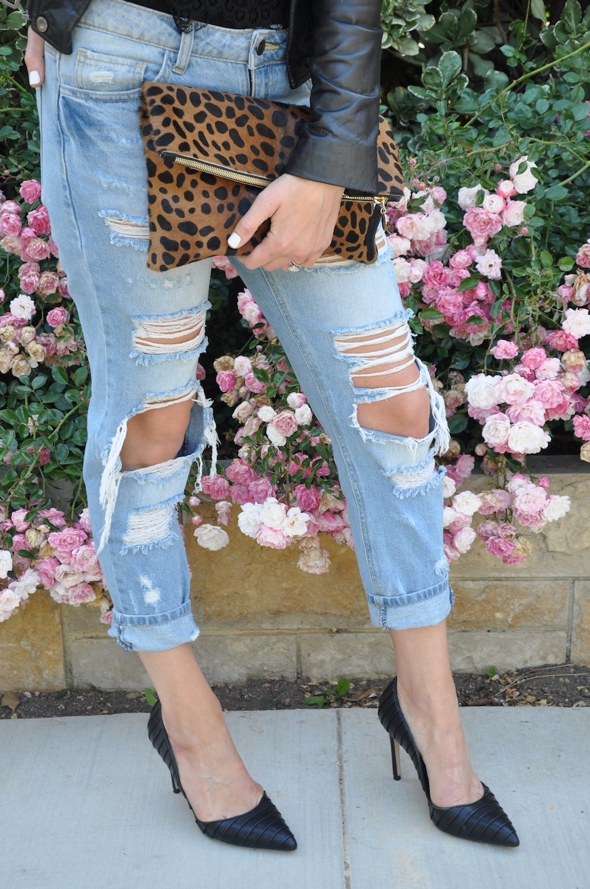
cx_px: 299
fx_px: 1528
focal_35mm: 62
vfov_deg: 32.4
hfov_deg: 21.9
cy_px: 454
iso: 200
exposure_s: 1/50
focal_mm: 40
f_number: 7.1
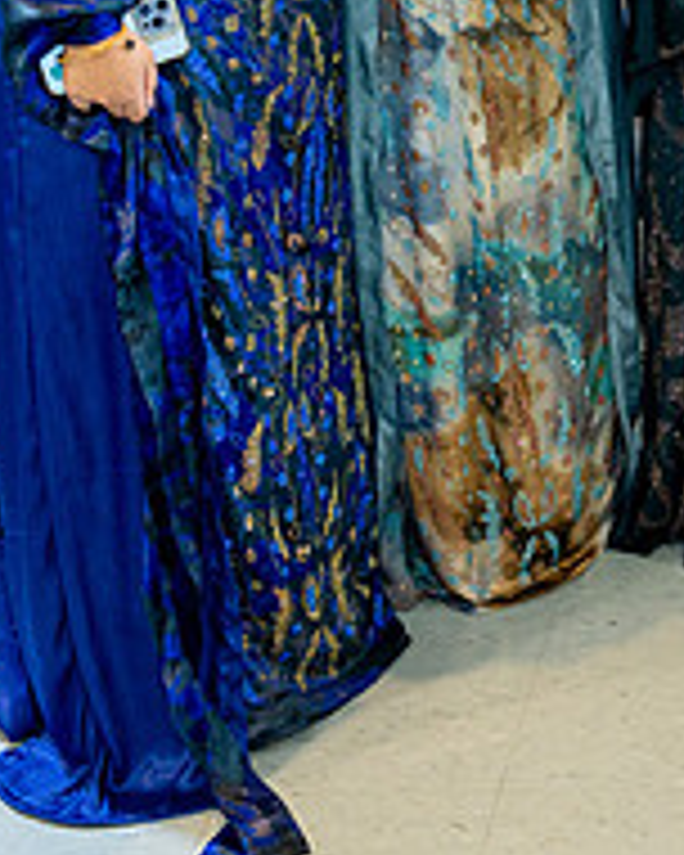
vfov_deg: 21.2
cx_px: 1083
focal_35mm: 86
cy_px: -66
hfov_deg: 16.1
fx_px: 2176
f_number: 2.8
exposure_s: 1/160
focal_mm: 28
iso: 640
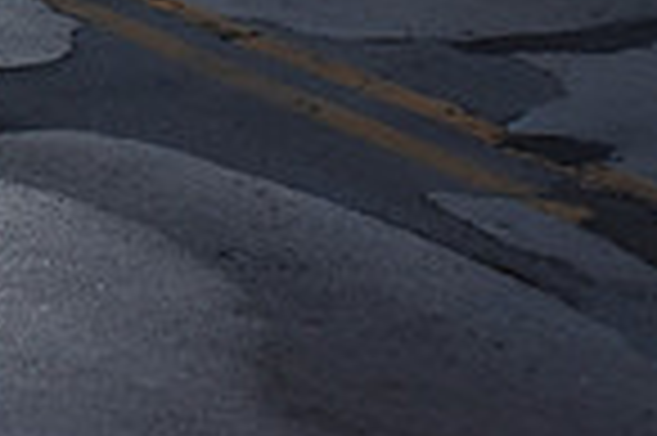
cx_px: -310
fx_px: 3628
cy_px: -411
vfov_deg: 6.7
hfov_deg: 10.0
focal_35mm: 199
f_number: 2.8
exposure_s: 1/400
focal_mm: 50
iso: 2500
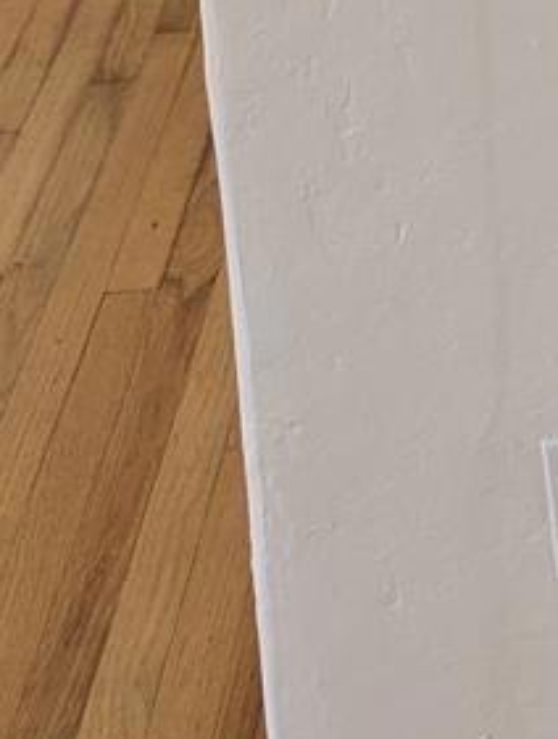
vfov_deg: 15.4
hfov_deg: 11.7
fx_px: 2484
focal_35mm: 116
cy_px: -429
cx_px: 1048
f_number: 1.85
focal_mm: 6.81
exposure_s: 1/497
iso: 422
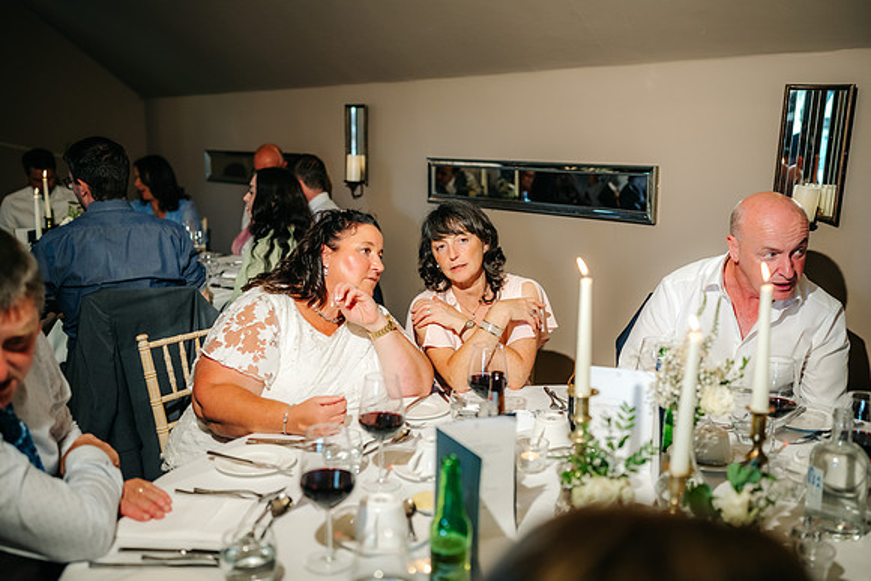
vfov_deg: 37.9
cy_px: 290
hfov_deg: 54.4
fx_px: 847
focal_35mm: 35
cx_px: 436
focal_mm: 35
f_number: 2
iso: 640
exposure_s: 1/200
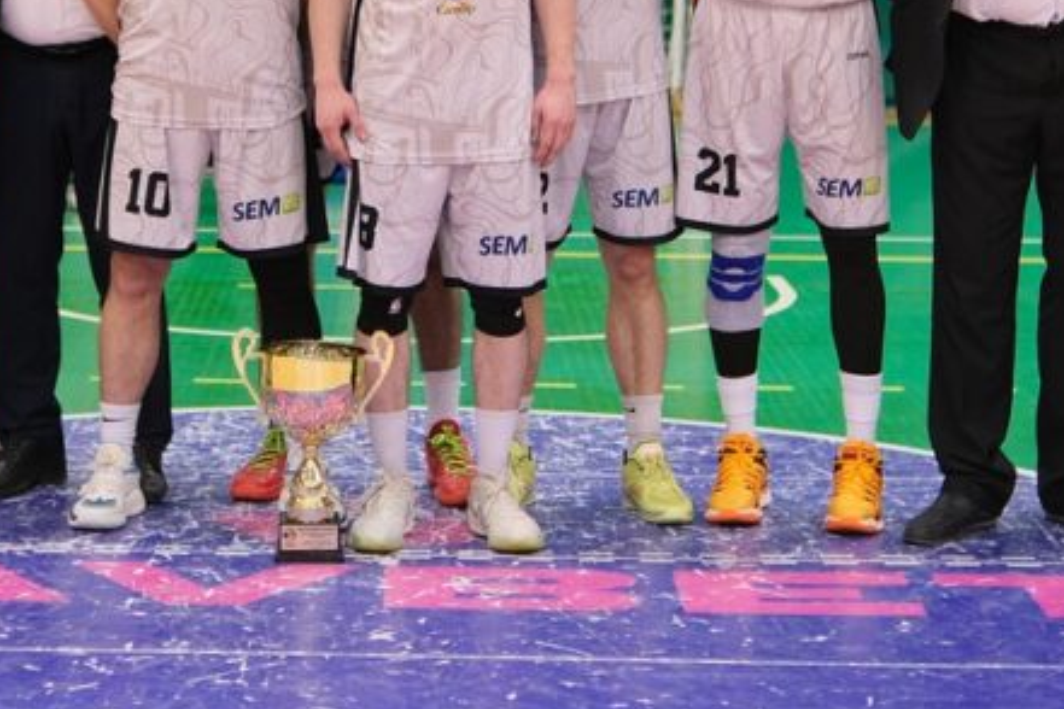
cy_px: -43
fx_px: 3428
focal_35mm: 116
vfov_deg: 11.7
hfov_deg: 17.6
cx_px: 287
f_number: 1.4
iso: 640
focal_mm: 33
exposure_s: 1/250
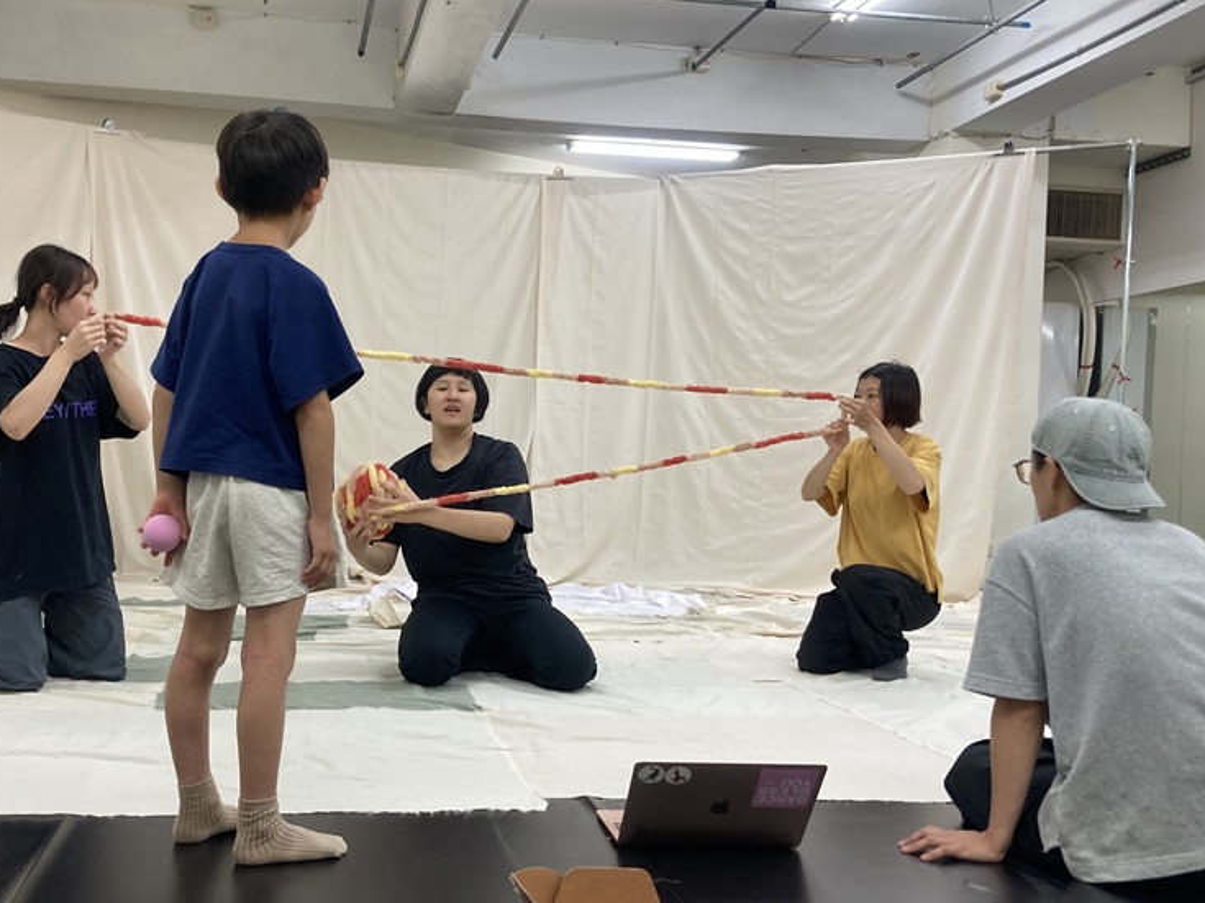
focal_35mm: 39
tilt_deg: -1.8
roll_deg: -1.6
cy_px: 497
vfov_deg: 36.8
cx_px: 500
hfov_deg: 47.7
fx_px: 1357
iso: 64
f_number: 1.8
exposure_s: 1/60
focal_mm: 3.99
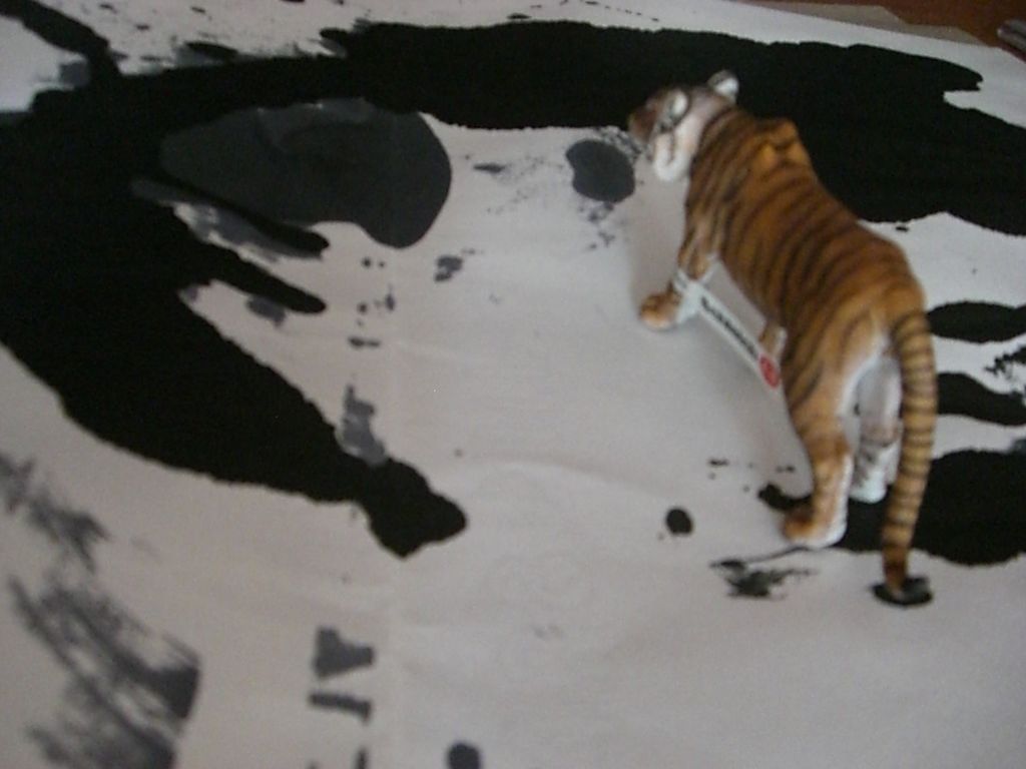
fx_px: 1126
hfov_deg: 49.0
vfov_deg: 37.7
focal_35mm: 38
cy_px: 384
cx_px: 513
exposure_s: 1/15
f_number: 2.7
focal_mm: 6.2
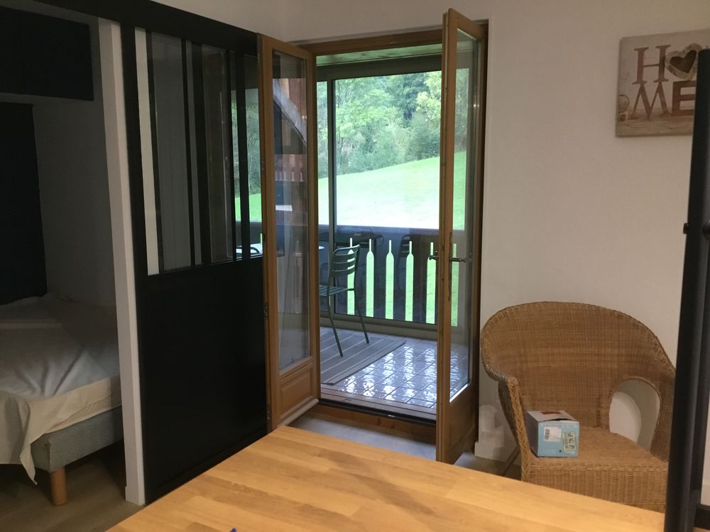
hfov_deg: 58.4
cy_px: 266
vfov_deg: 45.4
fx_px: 636
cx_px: 355
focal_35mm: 31
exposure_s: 1/33
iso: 160
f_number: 2.4
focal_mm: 3.3
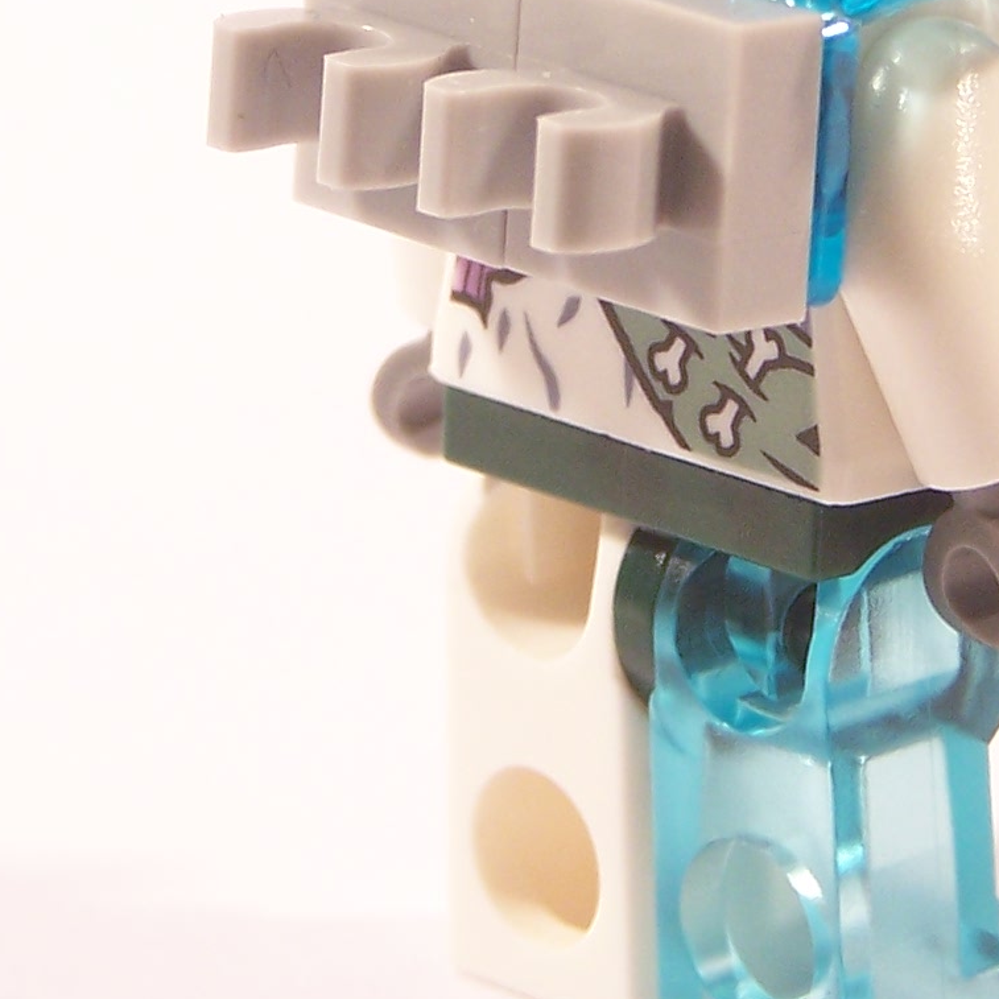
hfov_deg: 5.0
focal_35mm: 352
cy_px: -9
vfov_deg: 5.0
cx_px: 692
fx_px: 11493
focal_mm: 19.4
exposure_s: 1/15
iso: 100
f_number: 3.2
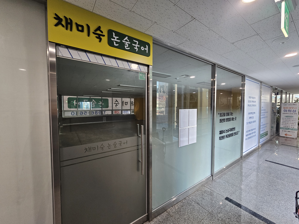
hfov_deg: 106.2
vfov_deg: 89.9
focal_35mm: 13
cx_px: 150
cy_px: 112
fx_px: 112
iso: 160
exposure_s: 1/60
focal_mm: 2.2
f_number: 2.2
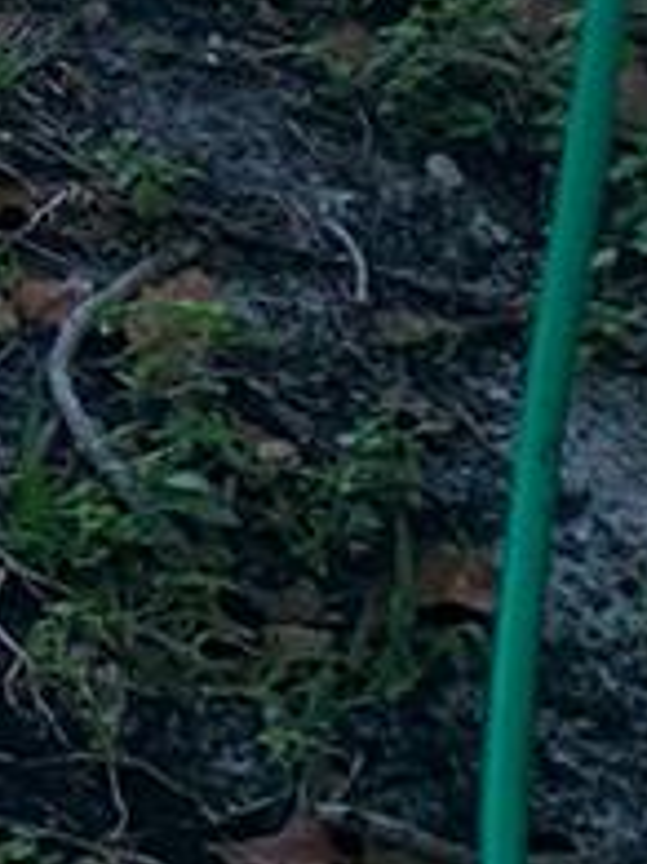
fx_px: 3992
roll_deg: -0.7
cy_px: -1294
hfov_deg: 8.5
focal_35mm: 160
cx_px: -846
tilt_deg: -11.9
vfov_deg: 10.4
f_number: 1.8
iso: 25
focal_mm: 4.25
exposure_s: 1/379
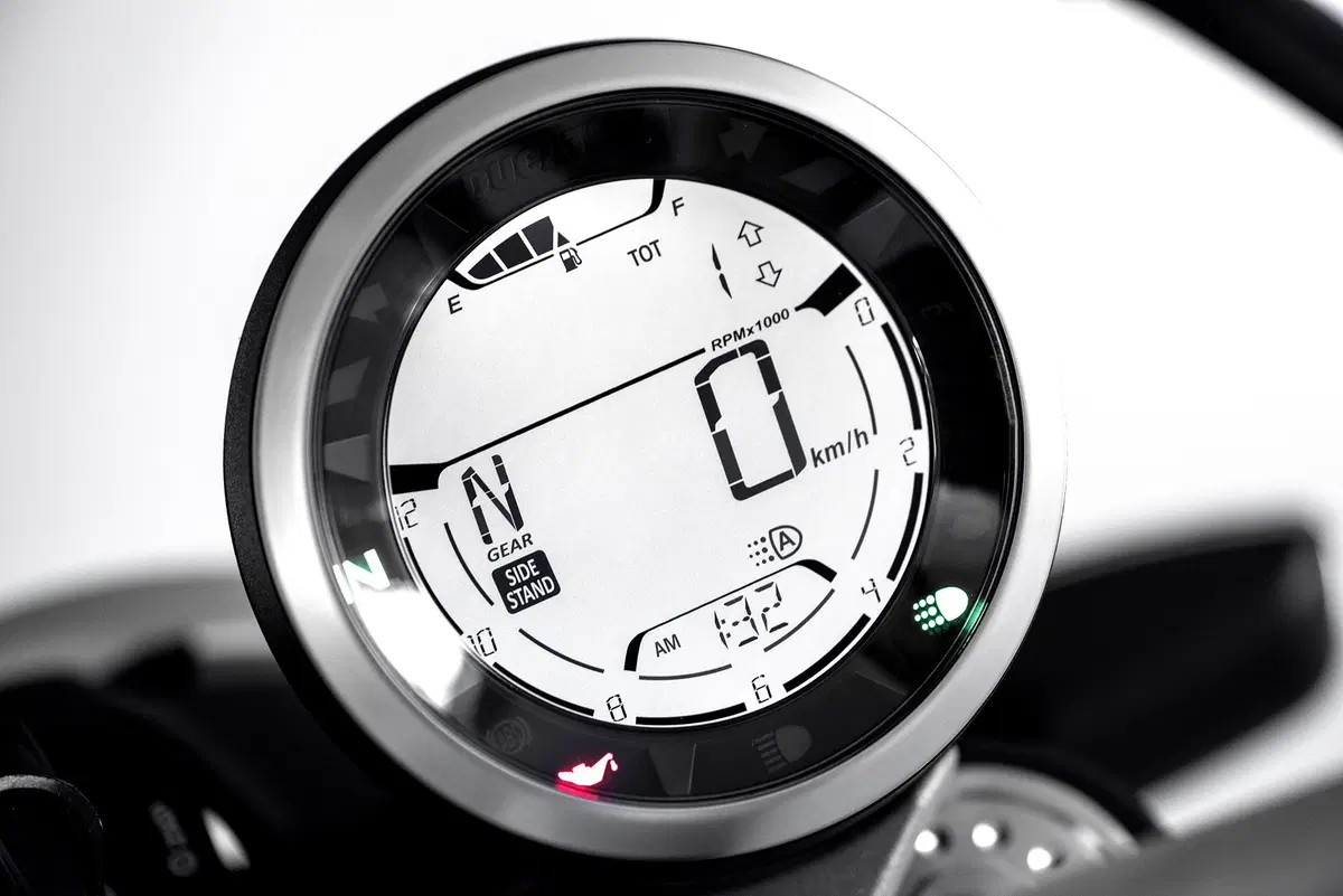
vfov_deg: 13.1
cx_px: 672
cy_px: 448
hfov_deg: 19.4
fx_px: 3918
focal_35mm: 105
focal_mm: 105
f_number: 5
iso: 1000
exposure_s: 1/100
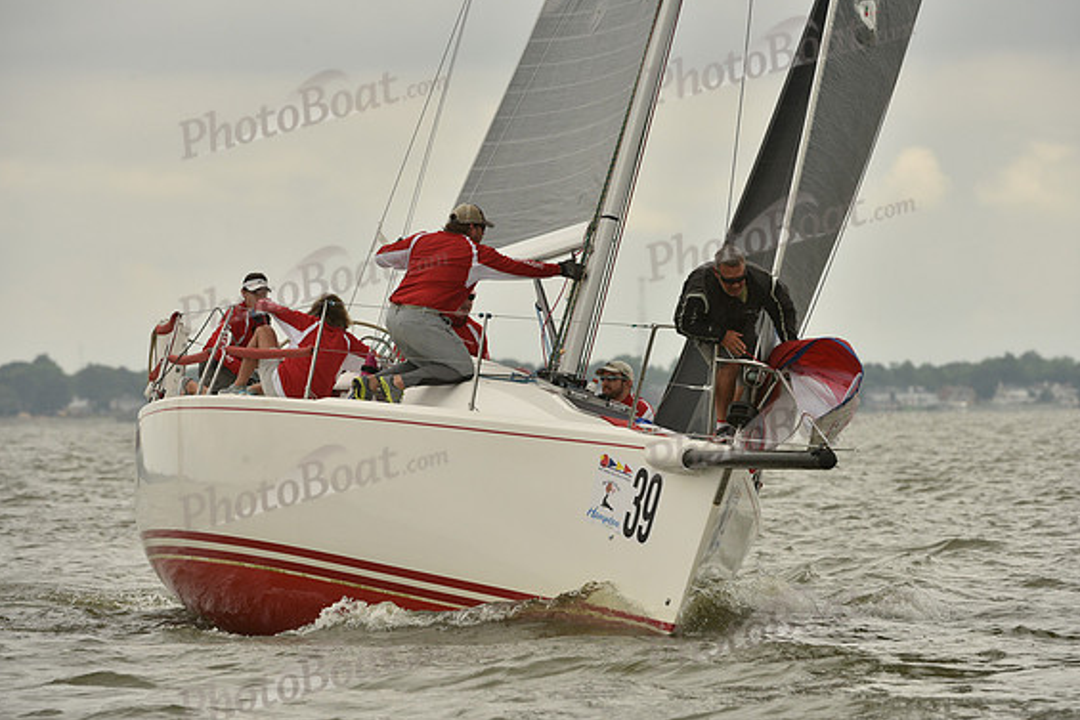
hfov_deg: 5.9
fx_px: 10472
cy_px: 358
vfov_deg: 3.9
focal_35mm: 349
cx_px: 549
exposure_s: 1/800
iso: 400
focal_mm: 340
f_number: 9
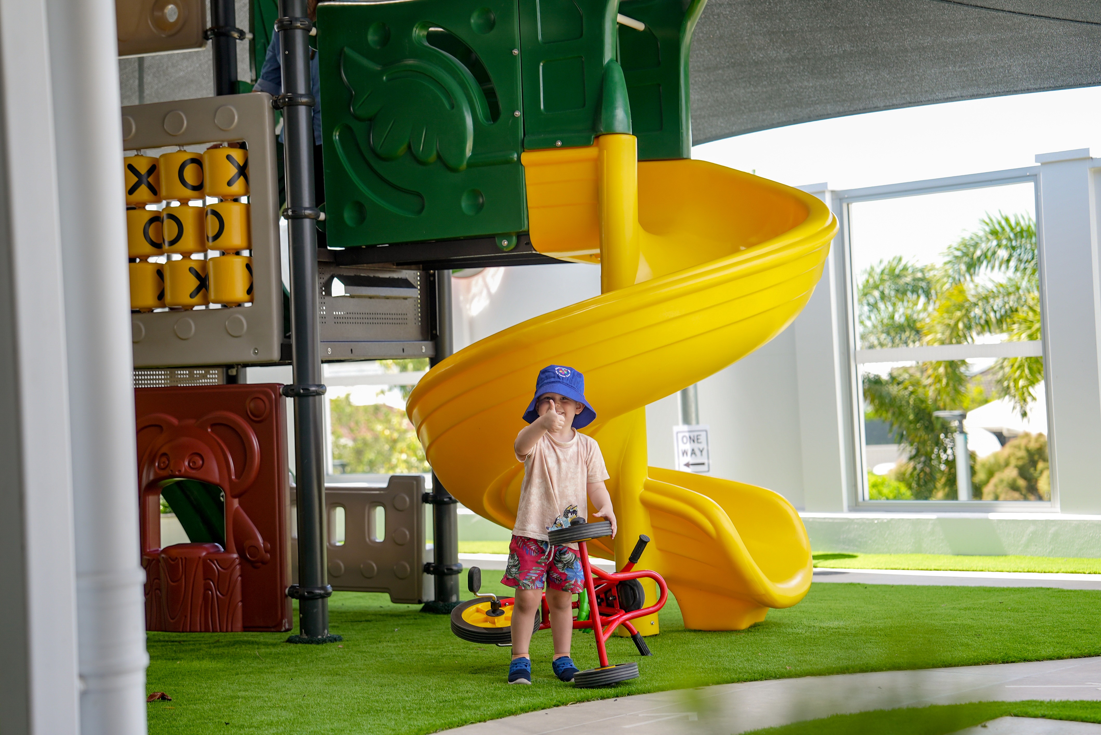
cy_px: 368
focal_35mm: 70
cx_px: 550
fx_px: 2142
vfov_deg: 19.5
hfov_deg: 28.8
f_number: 2.8
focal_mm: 70
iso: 200
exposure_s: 1/60
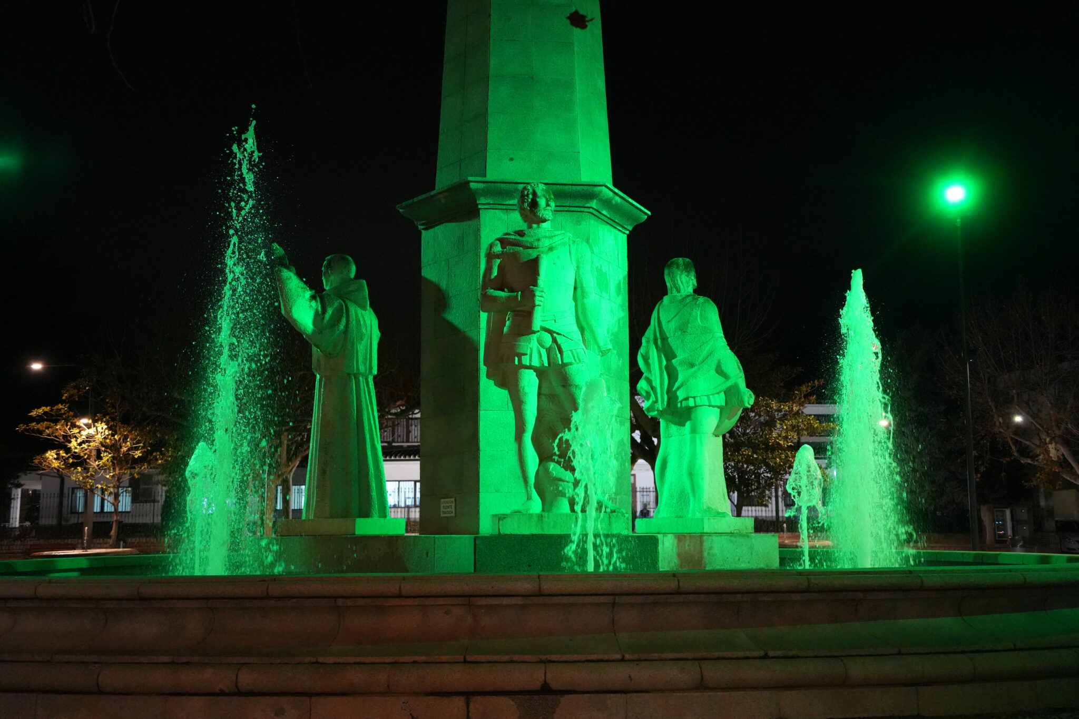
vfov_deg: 31.2
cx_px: 540
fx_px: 1289
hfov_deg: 45.4
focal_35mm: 43
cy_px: 360
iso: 12800
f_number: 3.5
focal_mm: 43
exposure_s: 1/160
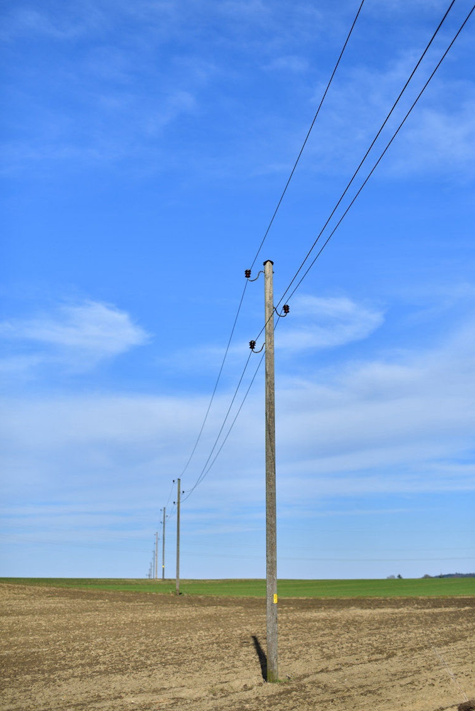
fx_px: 1048
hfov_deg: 25.5
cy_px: 342
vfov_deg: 37.5
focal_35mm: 53
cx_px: 249
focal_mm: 50
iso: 100
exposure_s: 1/4000
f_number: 2
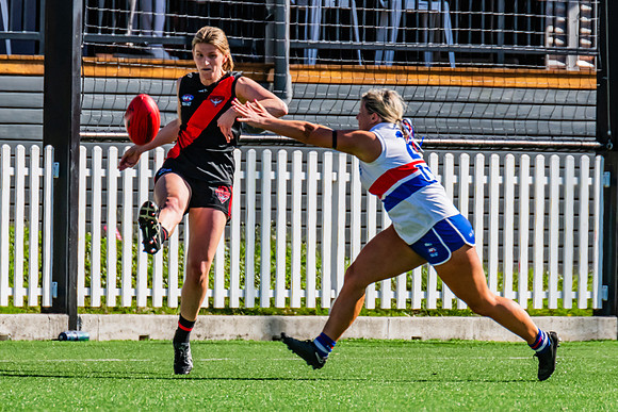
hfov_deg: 2.4
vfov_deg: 1.6
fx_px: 14613
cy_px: 240
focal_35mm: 851
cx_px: 246
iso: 800
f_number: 11
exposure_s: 1/1250
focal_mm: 600
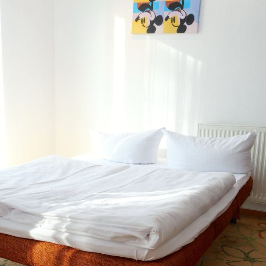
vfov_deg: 39.4
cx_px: 102
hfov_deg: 39.8
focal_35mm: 42
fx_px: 365
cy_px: 182
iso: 400
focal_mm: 12
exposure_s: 1/20
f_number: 7.1
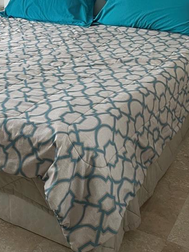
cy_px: 76
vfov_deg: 33.3
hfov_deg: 25.1
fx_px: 414
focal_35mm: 57
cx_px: 31
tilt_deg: -18.6
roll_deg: +1.6
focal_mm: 4.2
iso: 125
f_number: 1.6
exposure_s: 1/60
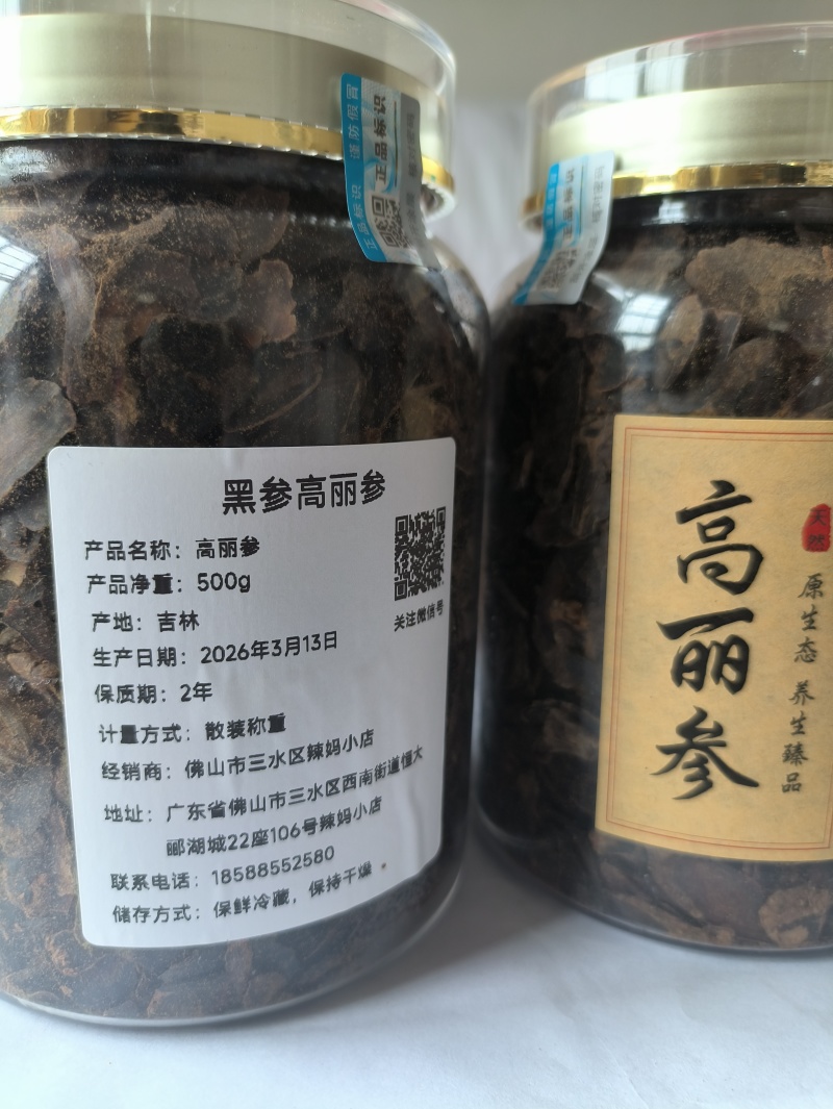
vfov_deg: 73.9
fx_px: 737
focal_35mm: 23
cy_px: 554
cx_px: 416
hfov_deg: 58.9
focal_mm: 4.69
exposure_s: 1/50
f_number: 1.79
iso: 120
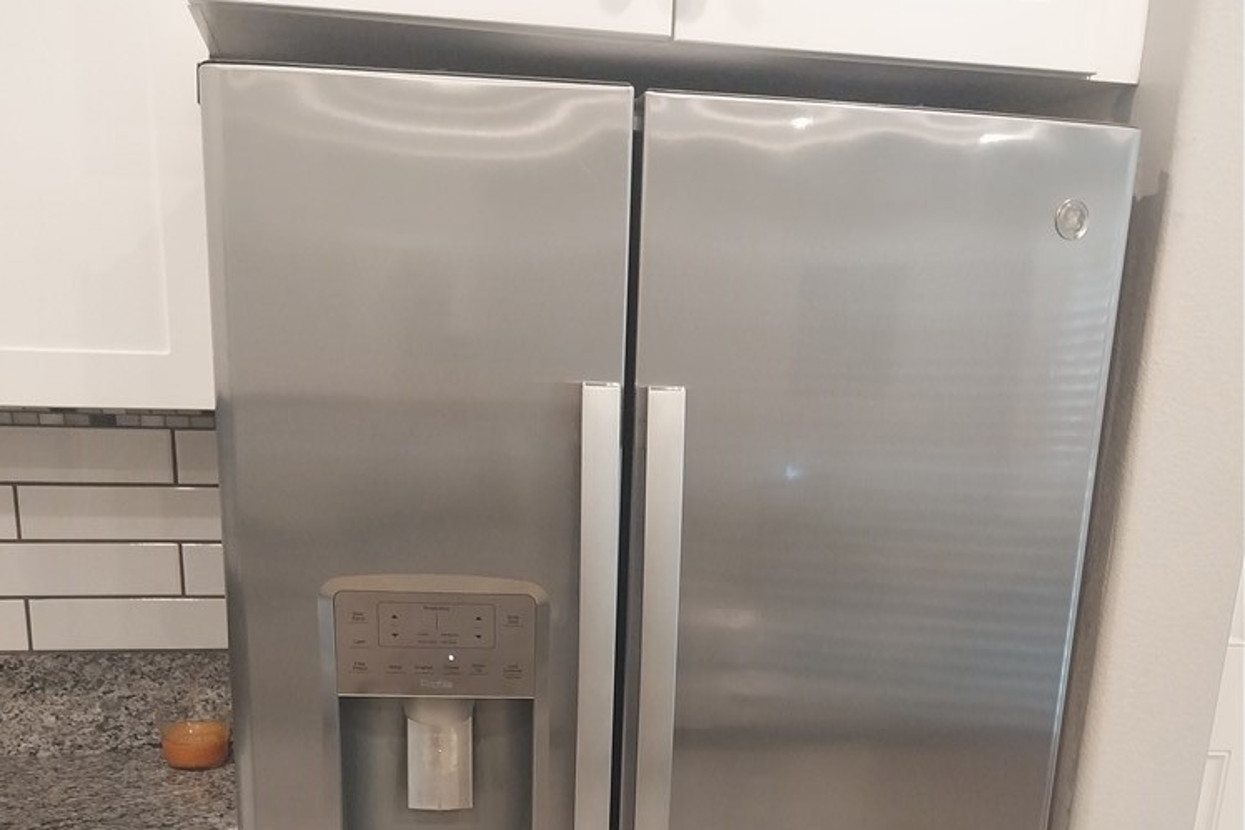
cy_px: 782
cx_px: 608
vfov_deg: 33.6
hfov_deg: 51.9
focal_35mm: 37
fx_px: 1280
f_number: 1.8
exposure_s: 1/40
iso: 250
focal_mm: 4
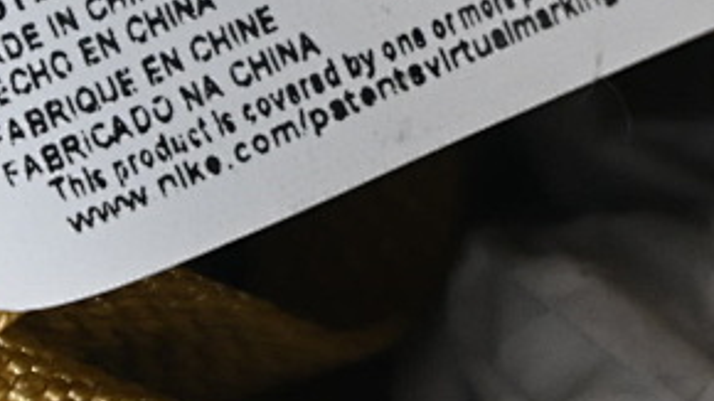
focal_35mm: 217
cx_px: 162
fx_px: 4108
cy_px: -186
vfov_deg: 5.5
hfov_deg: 9.9
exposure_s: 1/125
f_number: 6.3
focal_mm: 50
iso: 1100
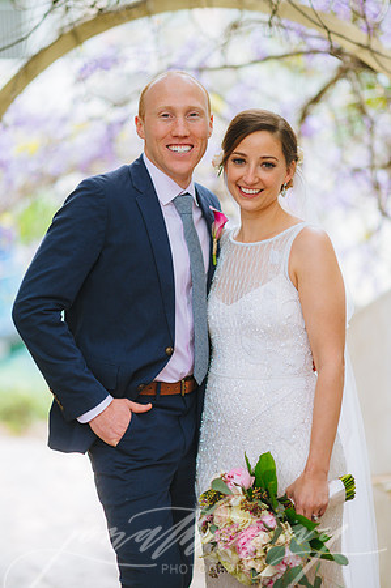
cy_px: 294
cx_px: 196
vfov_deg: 23.9
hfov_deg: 16.0
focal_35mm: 85
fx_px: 1388
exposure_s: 1/640
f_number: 1.6
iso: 400
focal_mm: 85
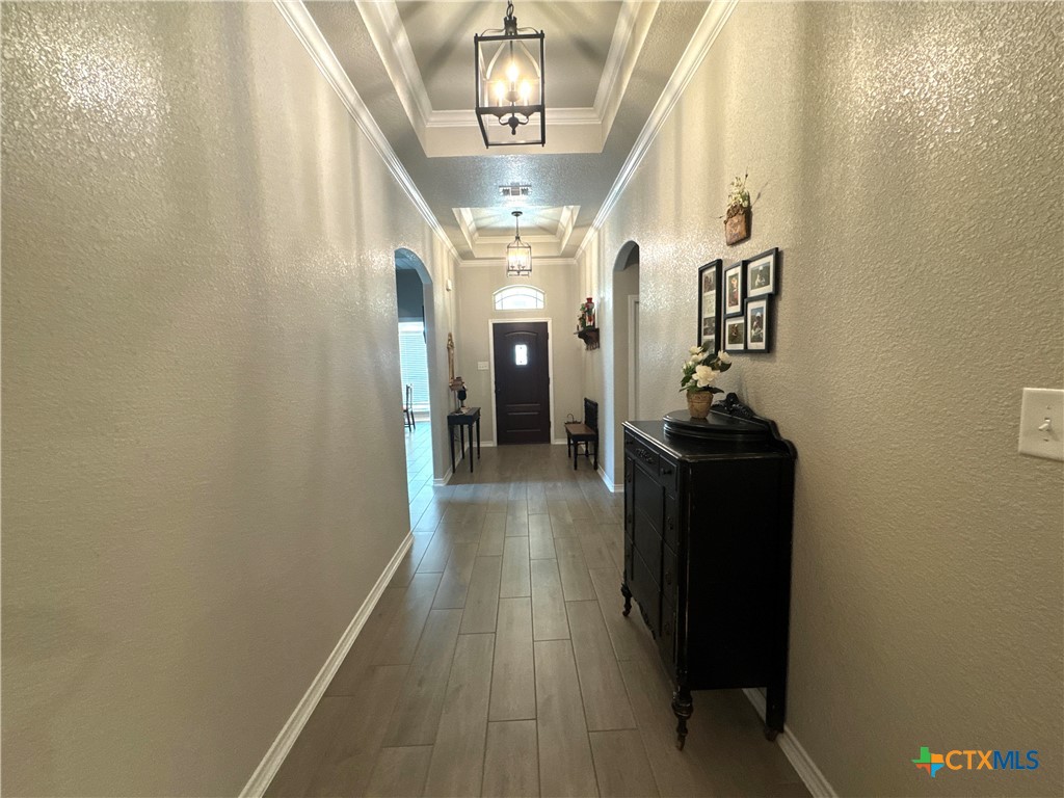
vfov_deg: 85.7
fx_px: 430
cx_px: 532
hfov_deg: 102.1
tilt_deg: -5.9
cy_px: 399
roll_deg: +1.0
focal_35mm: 14
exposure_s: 1/60
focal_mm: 2.22
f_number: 2.2
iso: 400
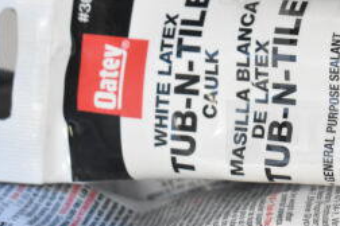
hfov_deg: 13.8
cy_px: 57
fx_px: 1369
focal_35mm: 145
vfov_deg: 9.4
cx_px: 376
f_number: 5
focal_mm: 40
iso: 2500
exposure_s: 1/60
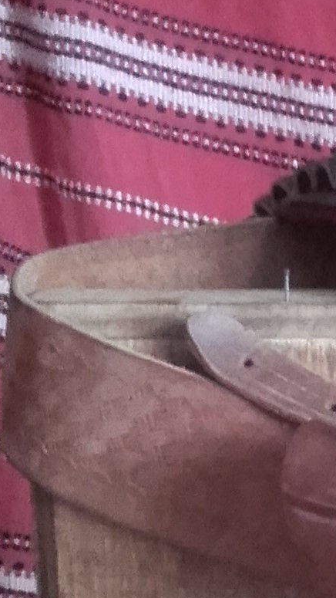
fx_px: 1790
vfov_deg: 18.9
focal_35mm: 113
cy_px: 391
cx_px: 672
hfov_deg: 9.9
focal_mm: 3.31
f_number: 2.2
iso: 730
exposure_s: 1/8
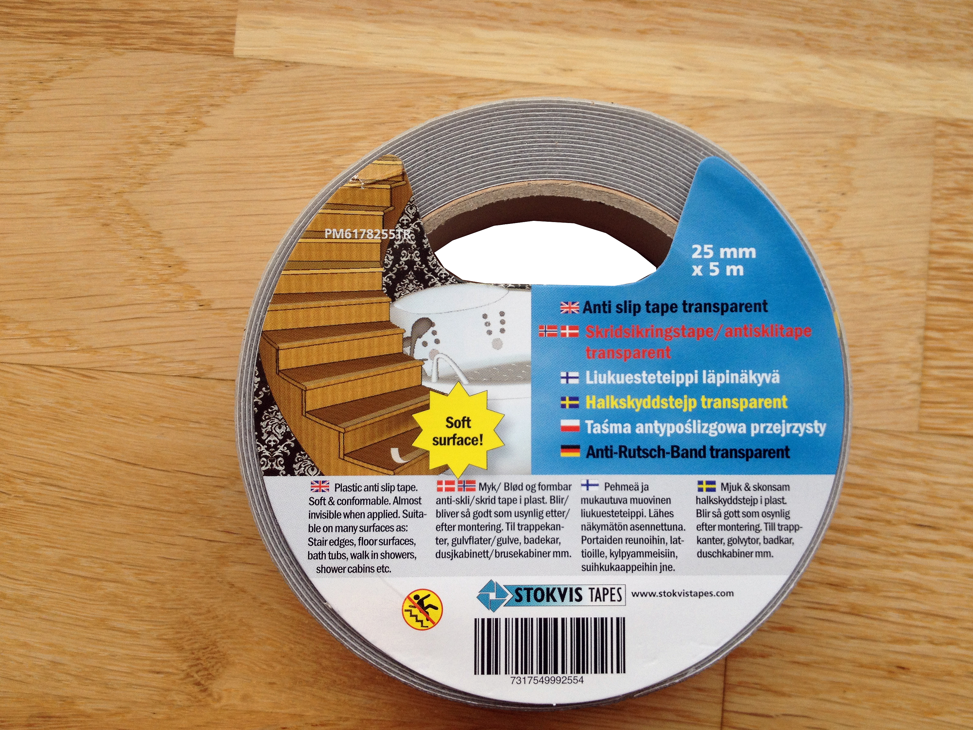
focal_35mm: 36
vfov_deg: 39.7
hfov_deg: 51.3
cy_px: 362
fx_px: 1012
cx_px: 496
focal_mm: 4.28
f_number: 2.4
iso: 64
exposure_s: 1/223
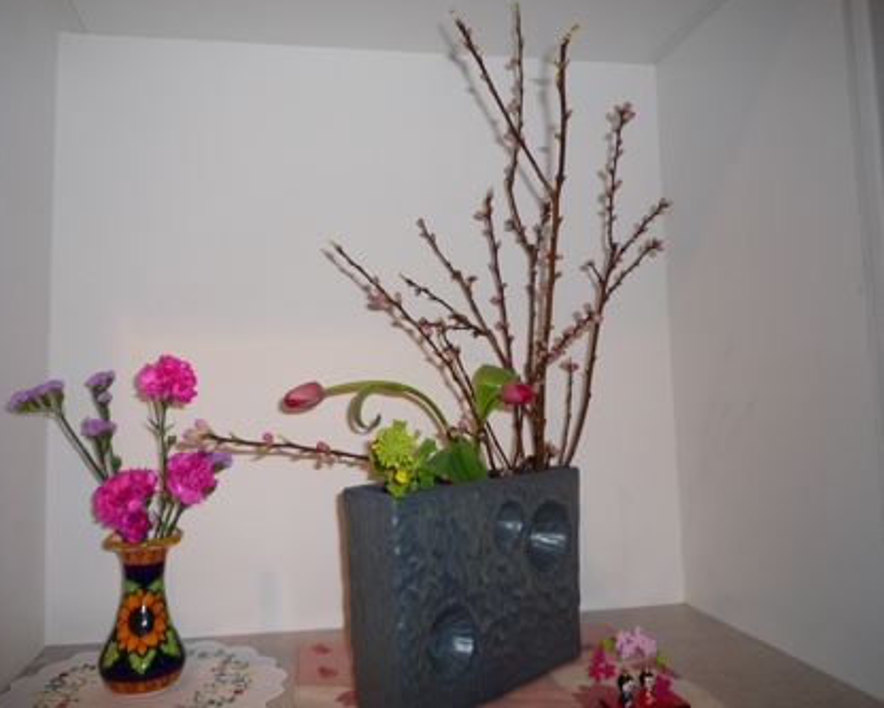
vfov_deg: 53.2
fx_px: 707
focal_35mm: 27
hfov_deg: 63.9
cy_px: 343
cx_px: 397
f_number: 2.8
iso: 100
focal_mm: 4.4
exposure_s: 1/30
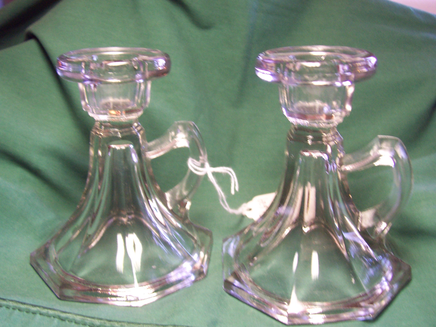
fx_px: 466
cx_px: 218
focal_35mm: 37
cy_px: 164
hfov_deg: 50.1
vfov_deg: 38.7
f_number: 2.8
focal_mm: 5.6
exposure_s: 1/30
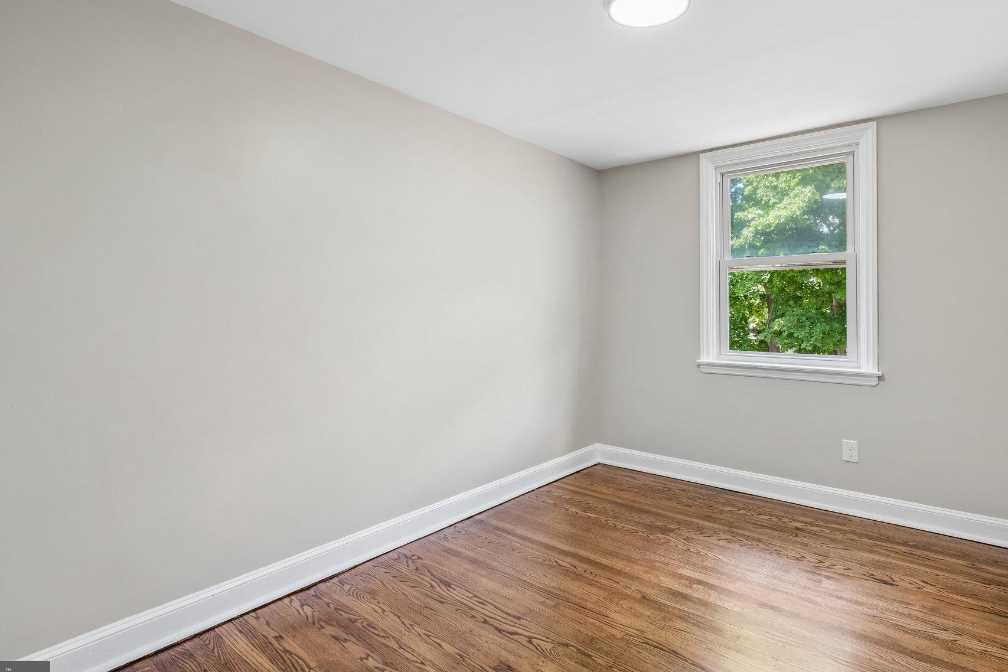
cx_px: 524
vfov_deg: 67.2
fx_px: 504
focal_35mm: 18
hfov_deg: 90.0
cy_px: 301
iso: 250
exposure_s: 1/9
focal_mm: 10
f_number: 8
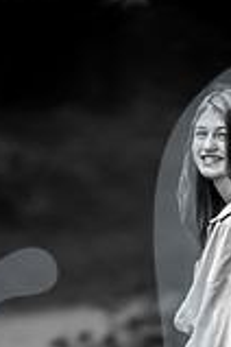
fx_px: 4081
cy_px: 423
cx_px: 227
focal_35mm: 424
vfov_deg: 4.8
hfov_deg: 3.2
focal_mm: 150
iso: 400
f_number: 2.8
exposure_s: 1/400
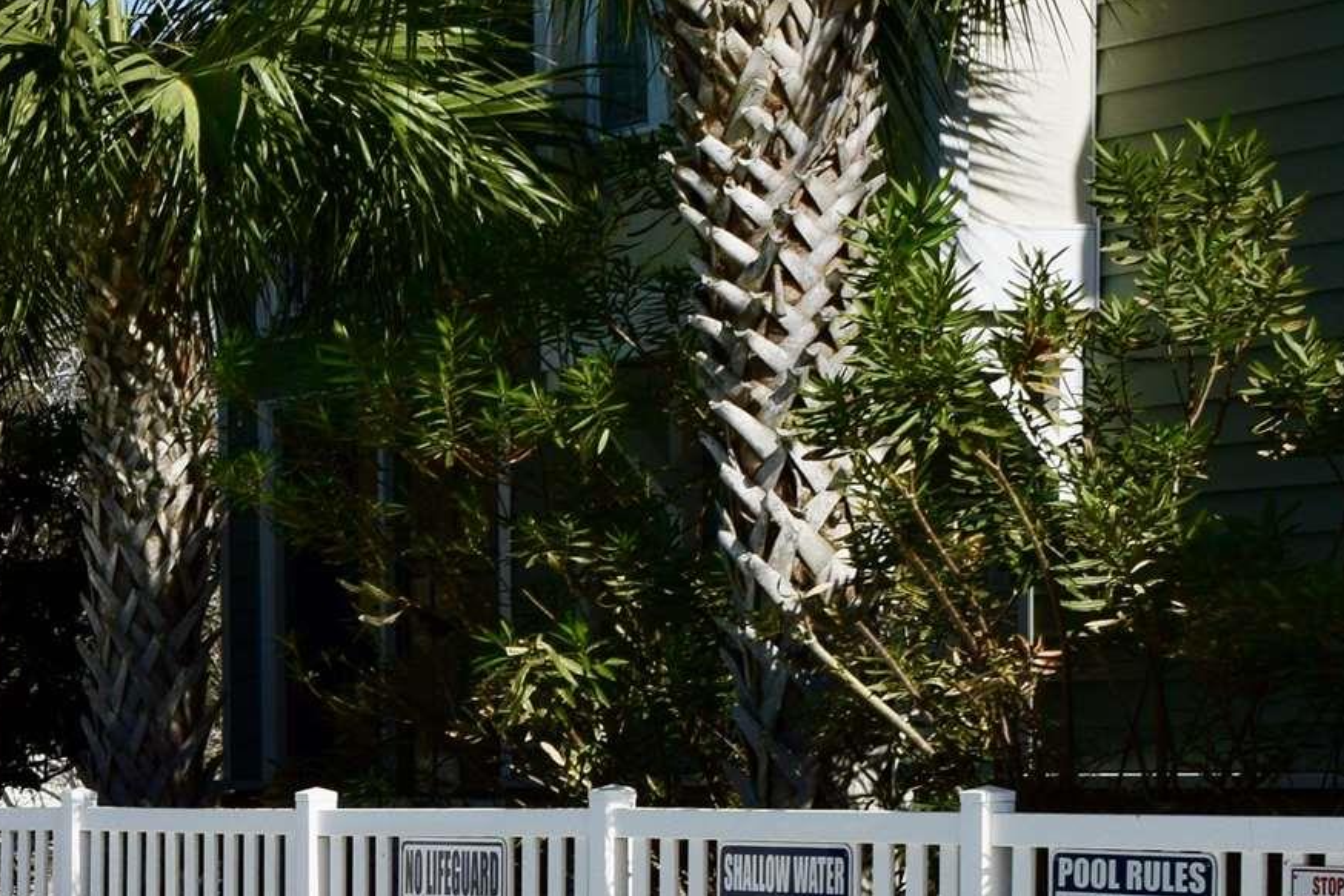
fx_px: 4919
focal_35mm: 132
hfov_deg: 14.4
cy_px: 1248
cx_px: -761
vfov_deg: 10.1
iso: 200
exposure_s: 1/500
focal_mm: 25
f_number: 11
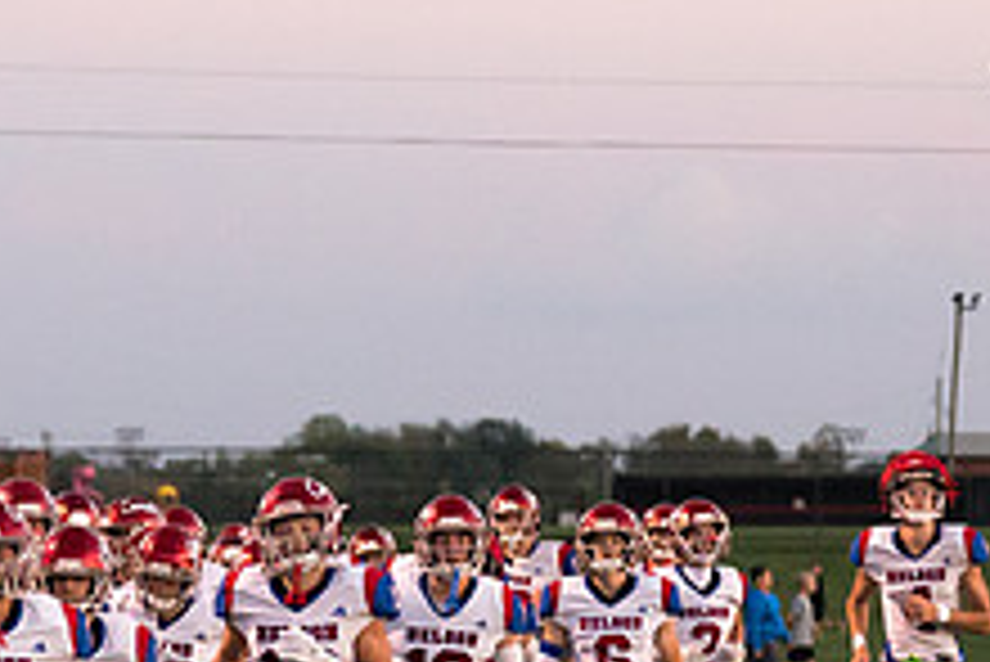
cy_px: 538
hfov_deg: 7.5
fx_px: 7485
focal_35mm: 272
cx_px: 30
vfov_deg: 5.1
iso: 5000
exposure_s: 1/1000
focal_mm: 70
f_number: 2.8
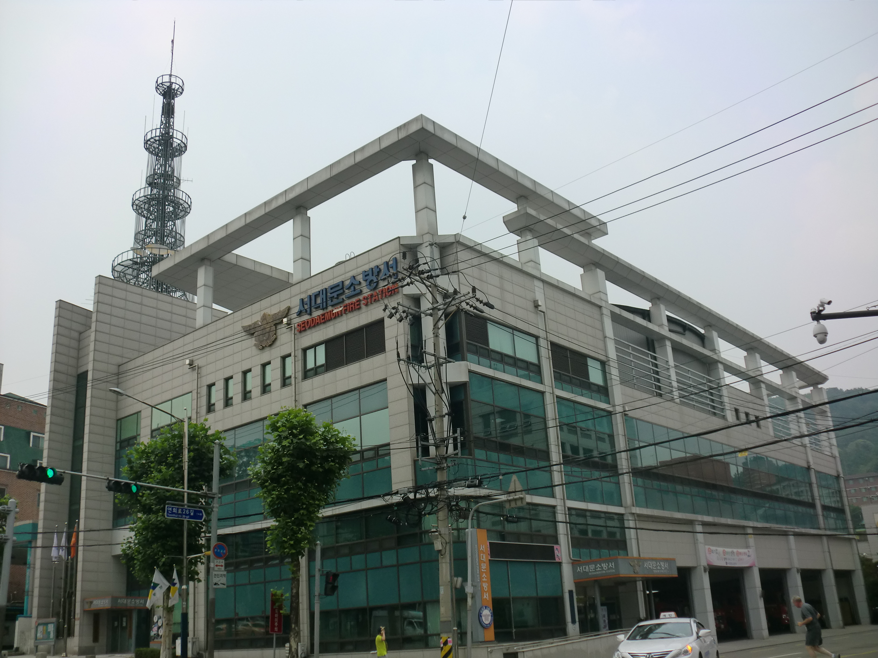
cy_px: 329
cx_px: 439
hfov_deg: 52.6
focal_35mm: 35
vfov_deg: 40.7
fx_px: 888
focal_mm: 6.3
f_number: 3.1
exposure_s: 1/800
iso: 64
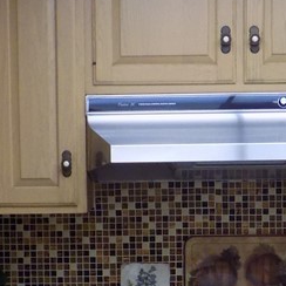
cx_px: 124
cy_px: 348
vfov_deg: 13.4
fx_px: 1178
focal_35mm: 126
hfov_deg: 13.8
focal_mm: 6.1
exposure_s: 1/30
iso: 250
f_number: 3.4
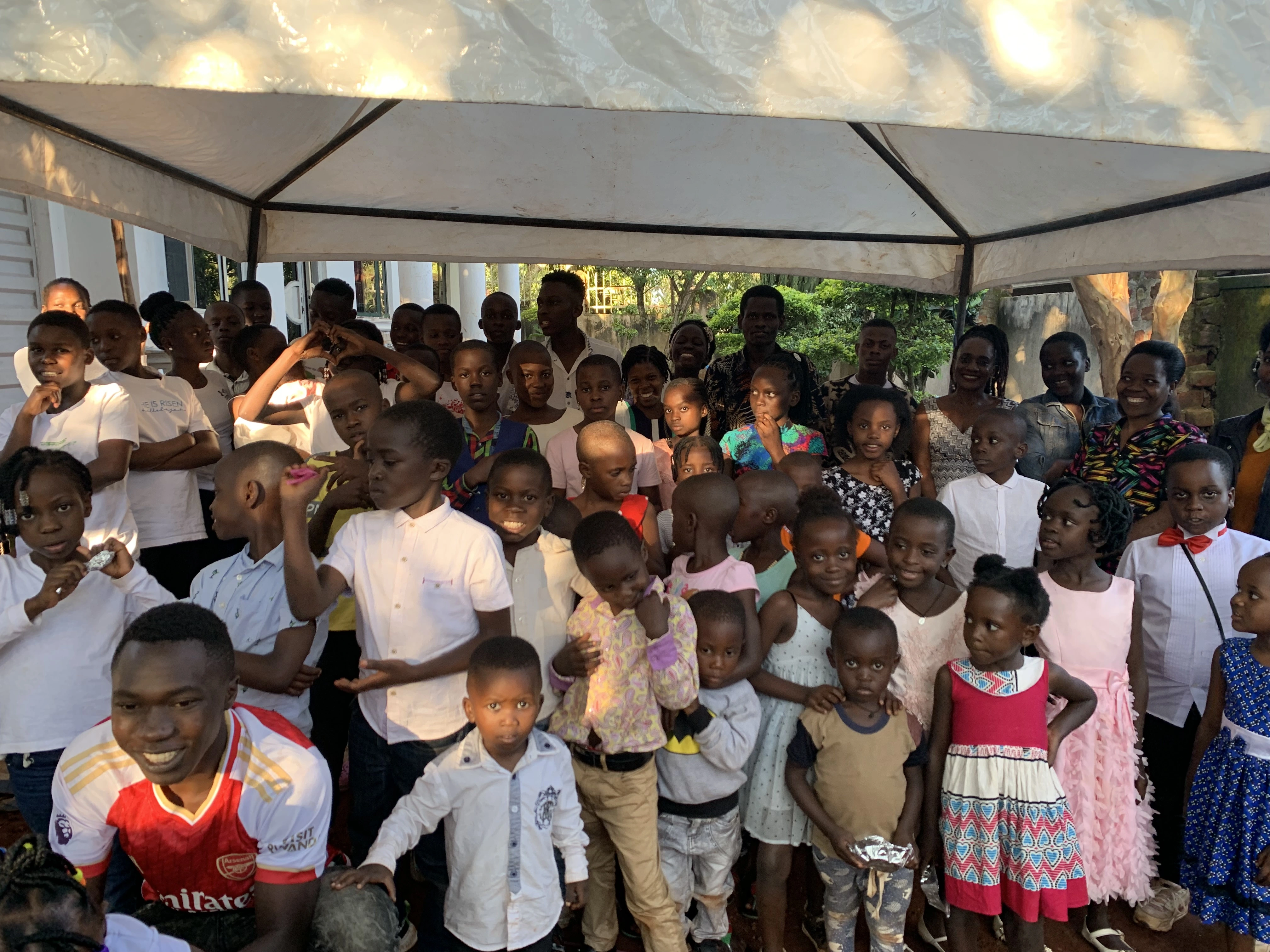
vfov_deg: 53.1
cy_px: 476
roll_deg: +0.4
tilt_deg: -8.3
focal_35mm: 26
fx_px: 954
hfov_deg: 67.3
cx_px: 635
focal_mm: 4.25
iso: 64
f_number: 1.8
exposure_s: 1/121
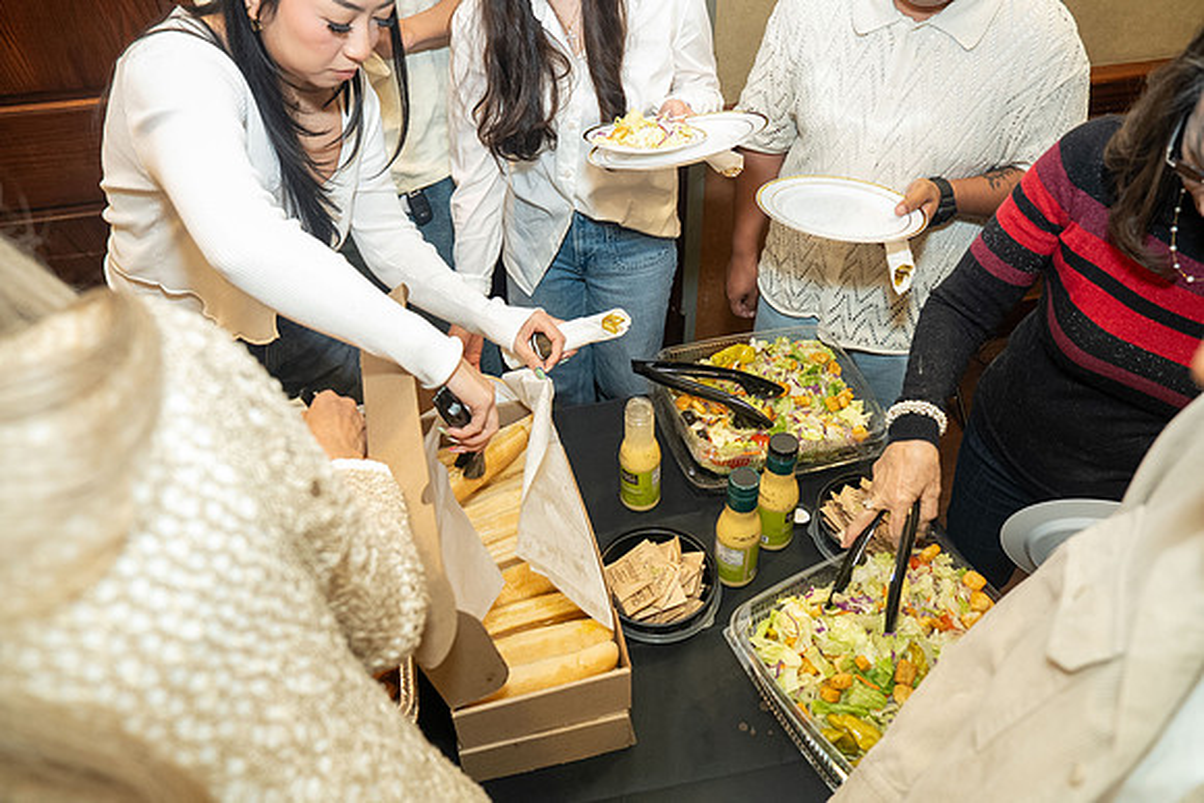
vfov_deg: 53.2
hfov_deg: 73.7
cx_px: 602
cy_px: 402
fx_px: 803
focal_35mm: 24
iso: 1600
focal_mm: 24
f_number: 3.5
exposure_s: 1/100
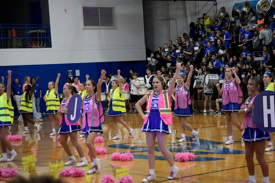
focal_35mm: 92
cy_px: 92
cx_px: 138
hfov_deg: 22.1
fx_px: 703
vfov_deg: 14.9
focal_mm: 92
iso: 10000
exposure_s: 1/320
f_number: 5.6
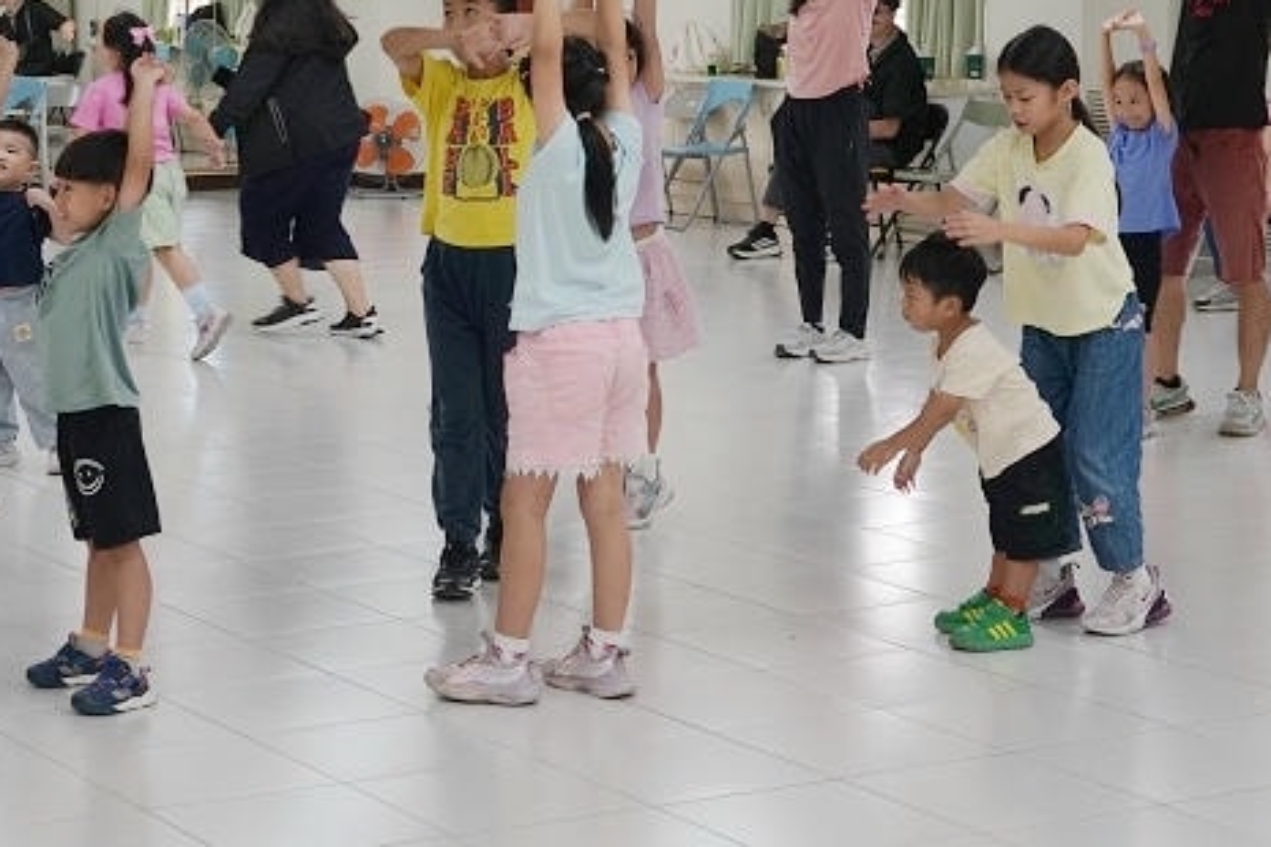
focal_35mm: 93
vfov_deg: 14.6
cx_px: 227
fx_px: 3283
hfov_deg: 21.6
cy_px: 126
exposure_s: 1/160
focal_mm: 36
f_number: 4
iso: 800
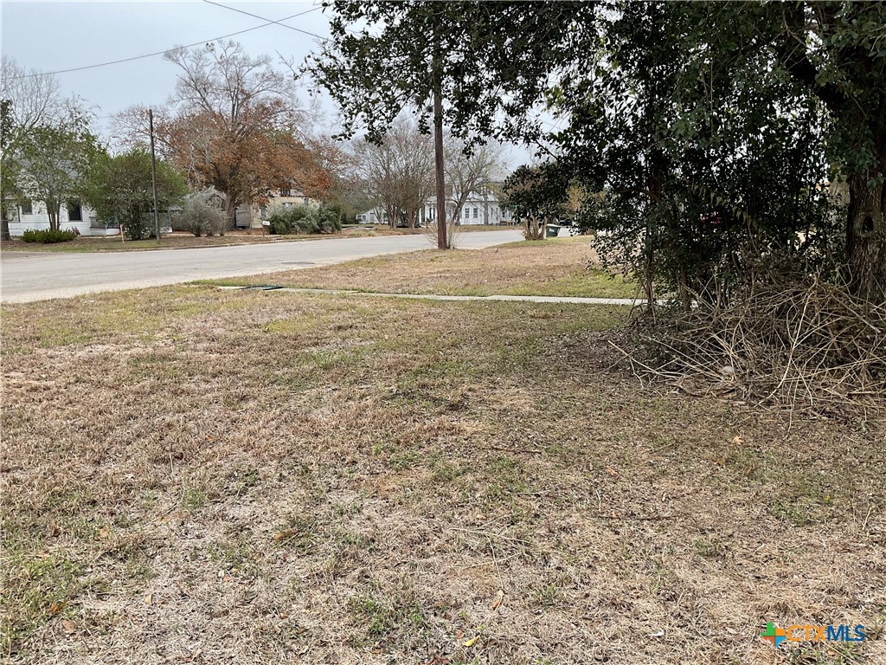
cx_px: 443
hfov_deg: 61.7
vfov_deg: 48.2
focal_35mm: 29
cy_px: 332
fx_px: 742
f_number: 1.8
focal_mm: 3
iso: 16
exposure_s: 1/149
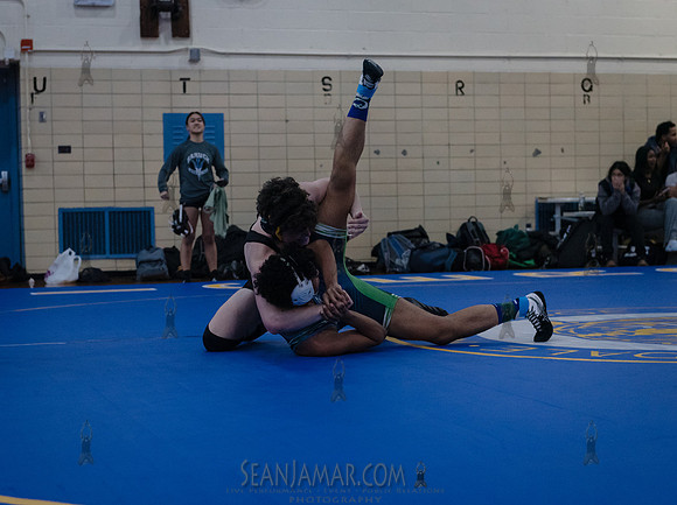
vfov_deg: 20.9
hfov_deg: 27.8
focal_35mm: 70
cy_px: 283
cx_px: 324
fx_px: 1368
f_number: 3.2
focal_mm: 58
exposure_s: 1/400
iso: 5000
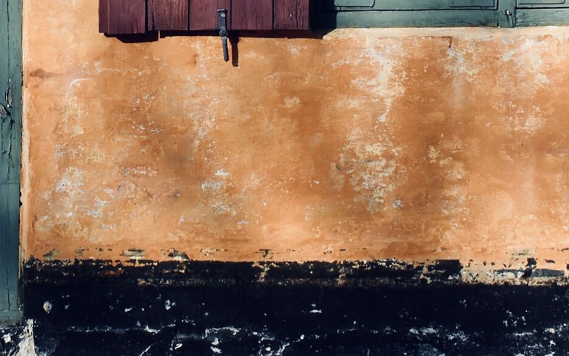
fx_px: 1086
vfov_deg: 17.8
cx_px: 89
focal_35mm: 70
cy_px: -66
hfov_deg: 28.5
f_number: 9
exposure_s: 1/320
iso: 200
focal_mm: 18
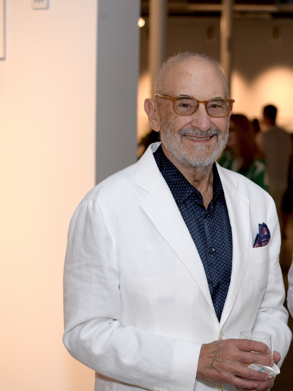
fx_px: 1151
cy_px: 197
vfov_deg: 19.3
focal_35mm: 102
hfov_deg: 14.3
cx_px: 275
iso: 1600
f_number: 5
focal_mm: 70
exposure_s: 1/200
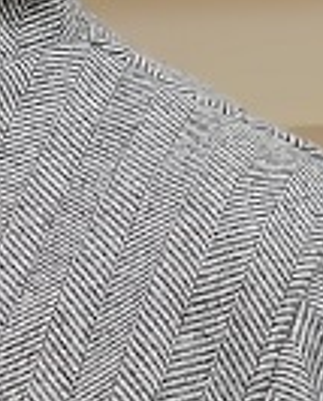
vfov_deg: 6.4
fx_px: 3561
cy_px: -99
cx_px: -329
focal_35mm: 299
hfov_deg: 5.1
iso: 200
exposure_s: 1/50
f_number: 1.8
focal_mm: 5.59
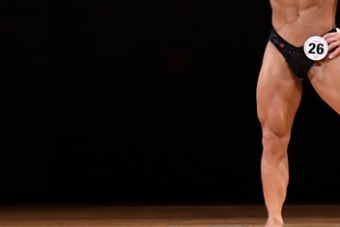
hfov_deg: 4.2
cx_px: 303
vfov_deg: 2.8
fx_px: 4677
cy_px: 32
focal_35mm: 495
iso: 4000
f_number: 5.6
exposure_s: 1/400
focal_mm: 150
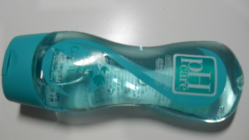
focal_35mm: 32
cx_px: 116
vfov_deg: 36.4
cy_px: 89
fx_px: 211
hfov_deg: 61.0
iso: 160
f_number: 3.2
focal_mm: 4.9
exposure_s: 1/30
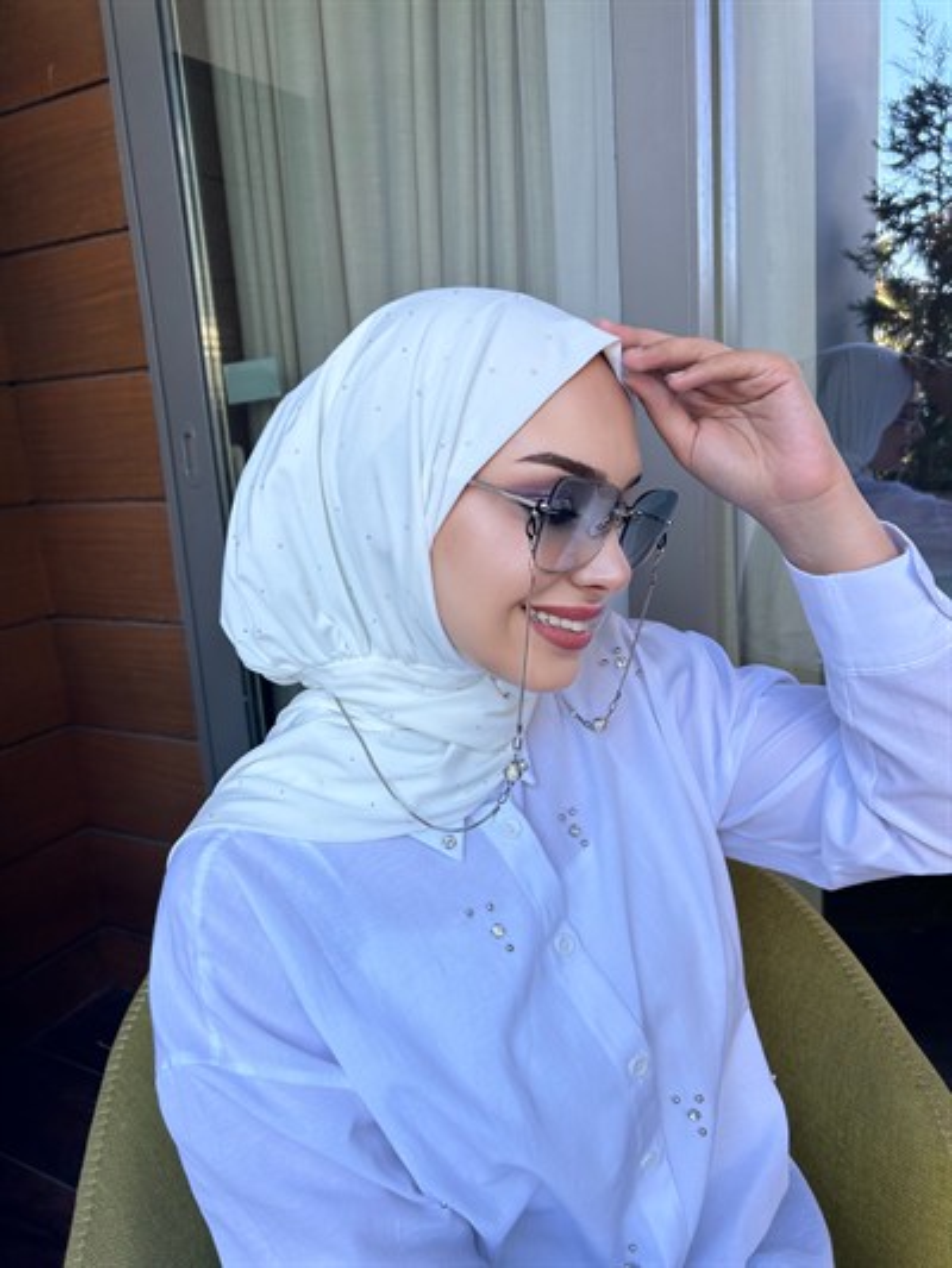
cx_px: 476
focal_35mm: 26
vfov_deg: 67.3
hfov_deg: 53.1
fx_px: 953
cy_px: 634
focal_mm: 5.7
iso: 50
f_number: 1.5
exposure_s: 1/320
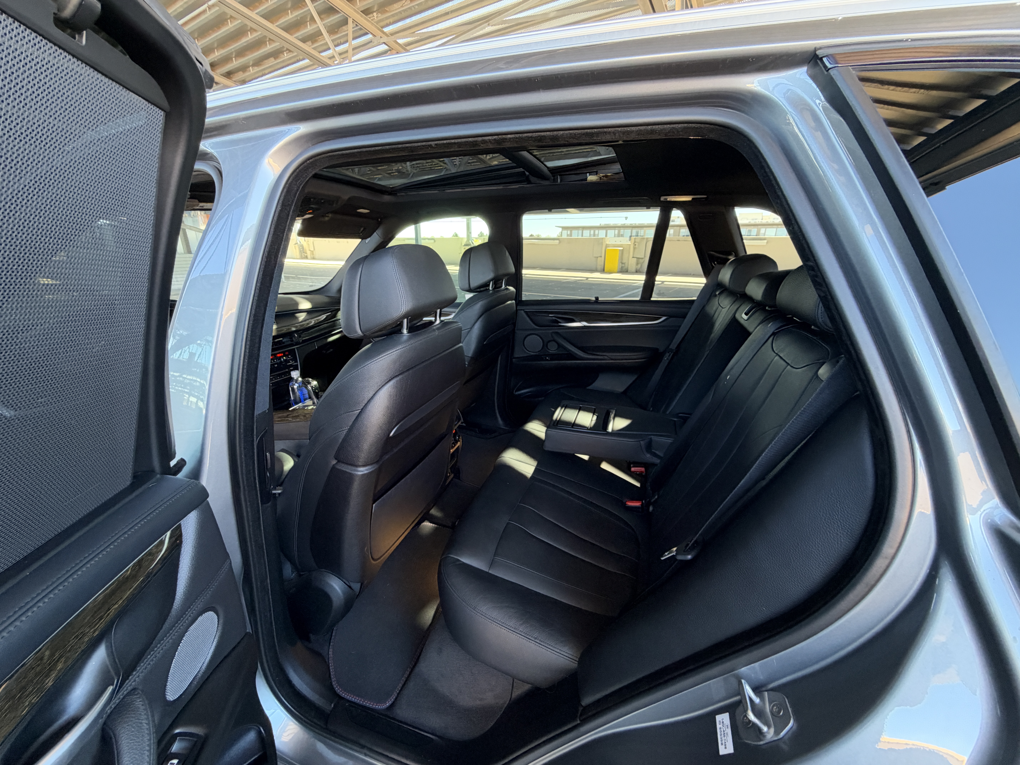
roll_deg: +0.3
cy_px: 382
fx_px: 413
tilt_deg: -19.1
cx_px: 510
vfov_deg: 85.7
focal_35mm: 14
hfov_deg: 102.1
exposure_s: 1/60
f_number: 2.2
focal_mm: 2.22
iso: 400
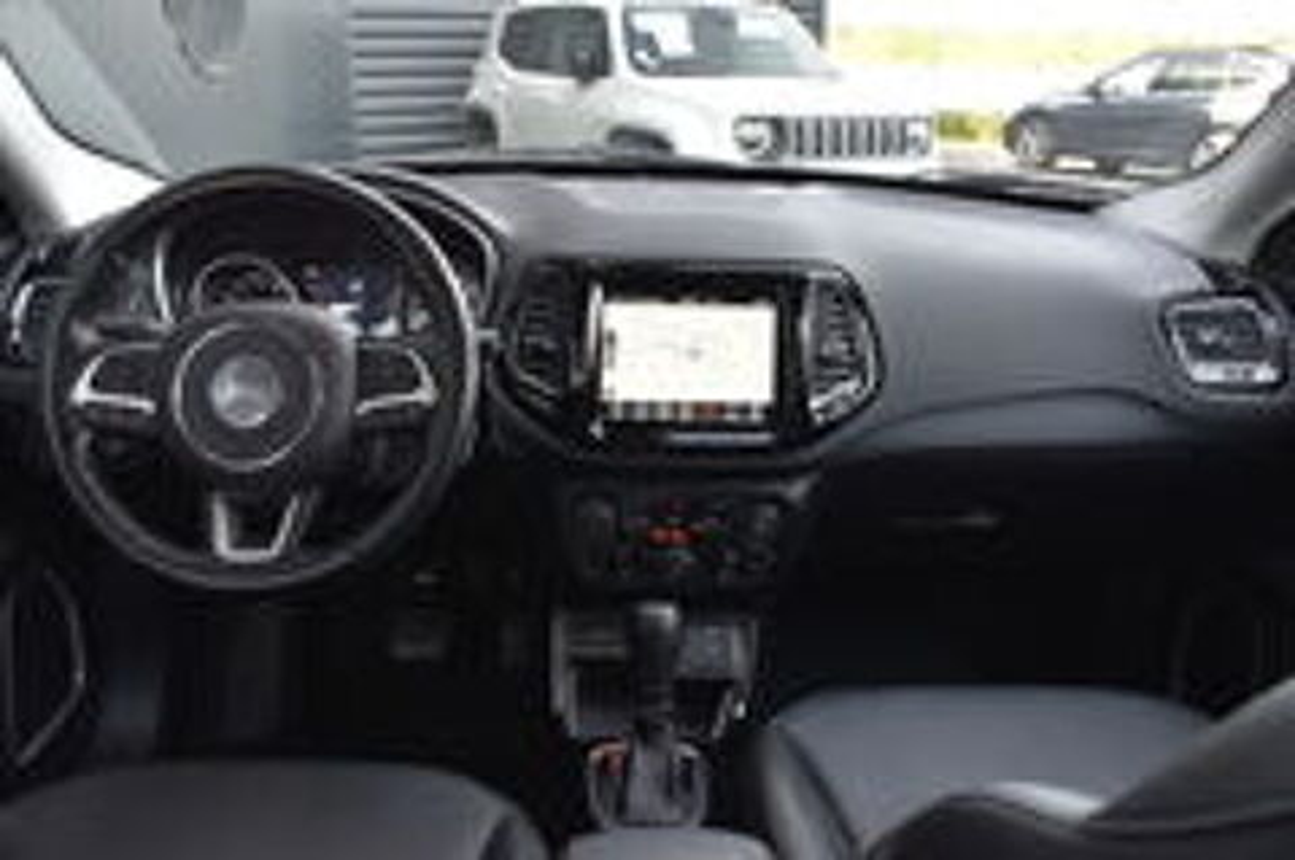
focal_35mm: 30
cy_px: 430
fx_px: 1078
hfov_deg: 62.0
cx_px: 648
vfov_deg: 43.5
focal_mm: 20
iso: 400
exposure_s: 1/100
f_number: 5
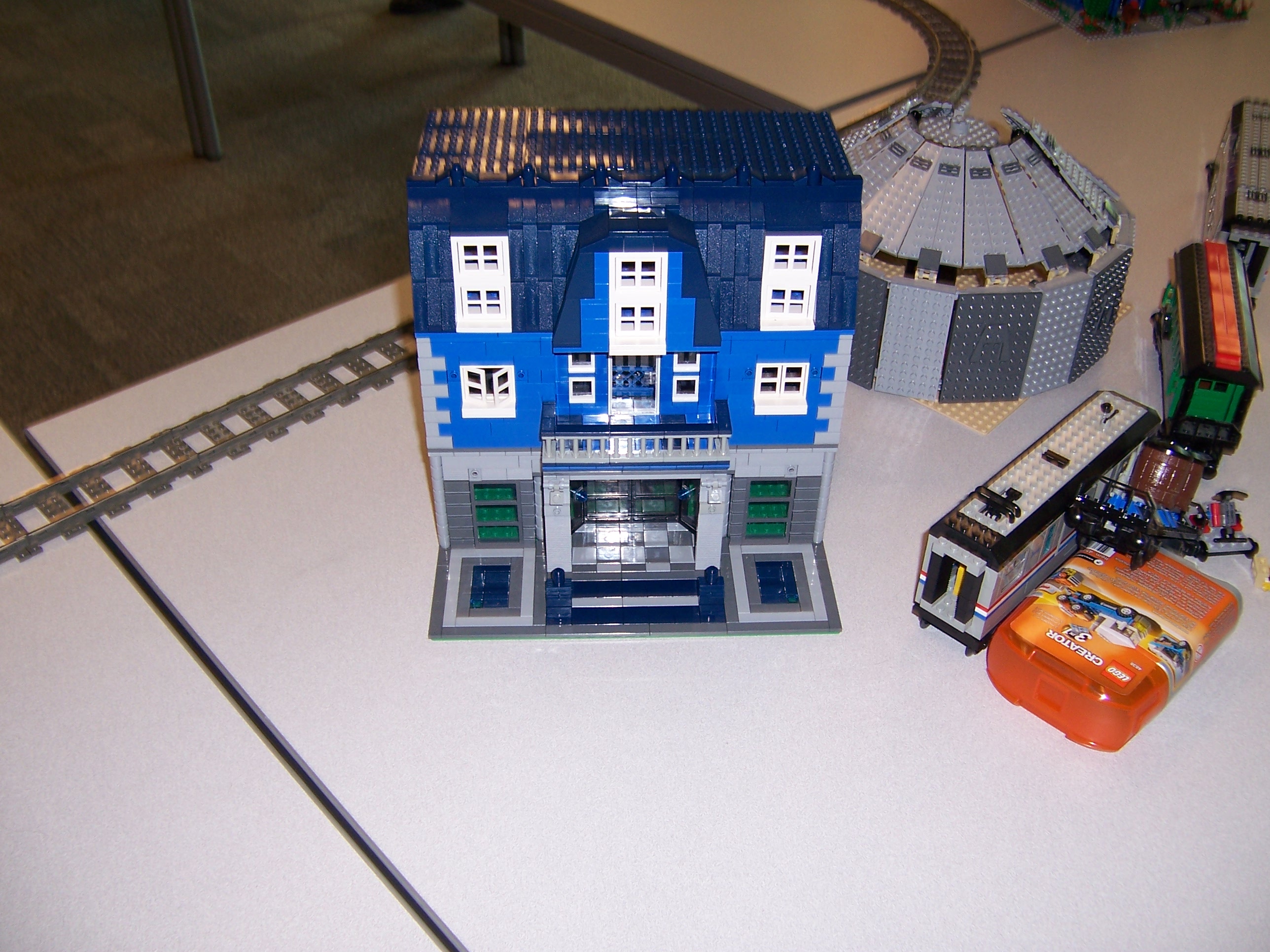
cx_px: 635
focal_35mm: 33
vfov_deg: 42.9
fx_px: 1211
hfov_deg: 55.4
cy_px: 476
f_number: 2.8
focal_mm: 5.5
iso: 80
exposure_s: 1/60
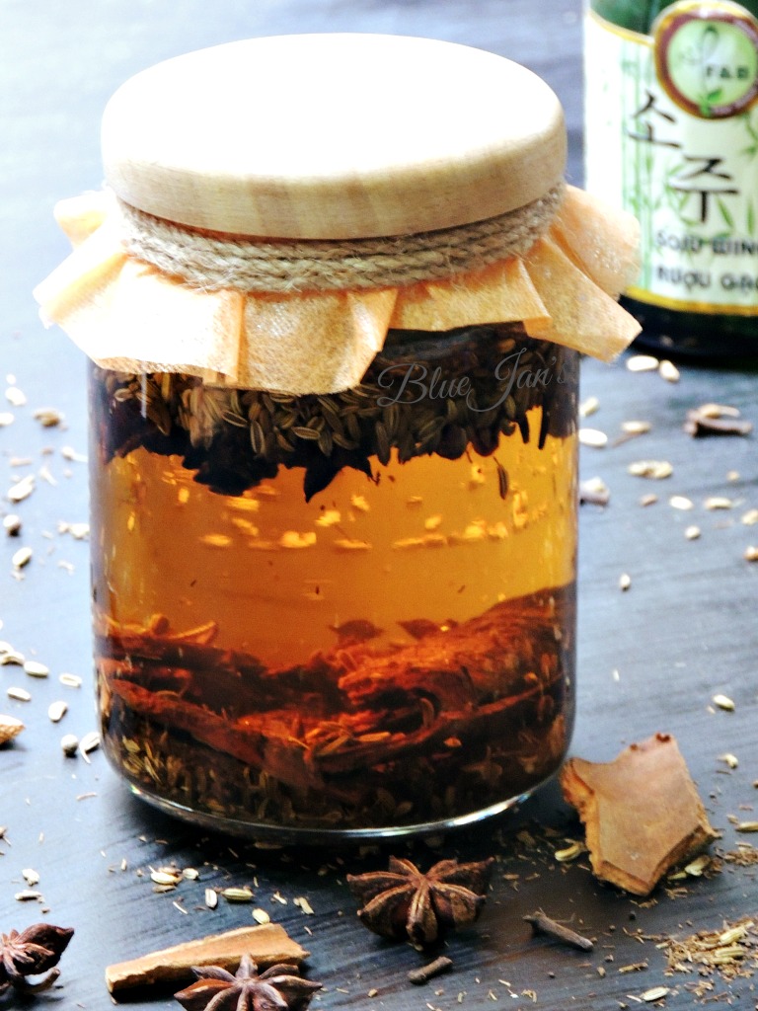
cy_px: 506
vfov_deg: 6.1
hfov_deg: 4.6
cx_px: 379
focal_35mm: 325
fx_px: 9489
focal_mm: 57.9
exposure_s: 1/4
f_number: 4.8
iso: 800
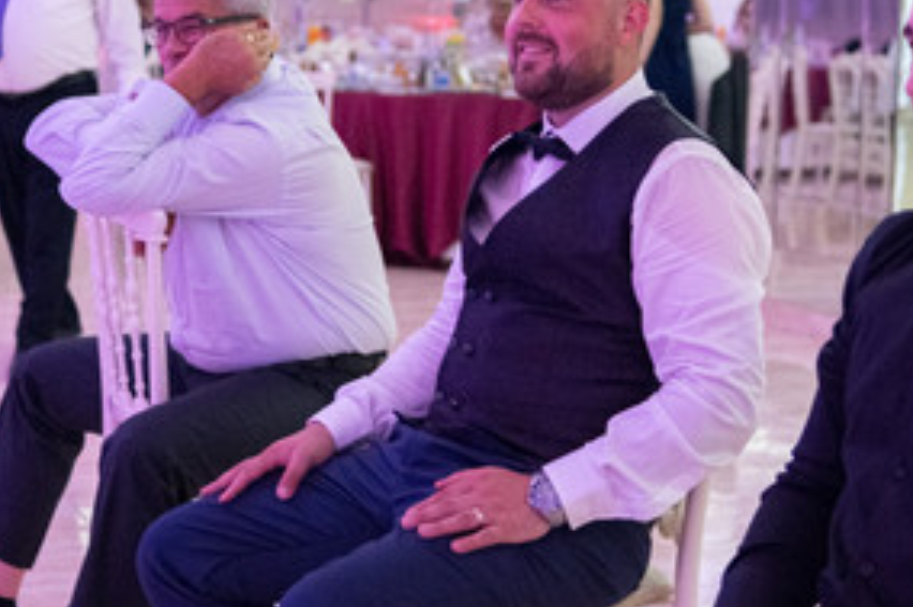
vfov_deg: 17.1
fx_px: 2002
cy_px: 140
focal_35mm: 79
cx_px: 421
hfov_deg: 25.7
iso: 1250
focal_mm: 23
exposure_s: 1/125
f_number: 1.4
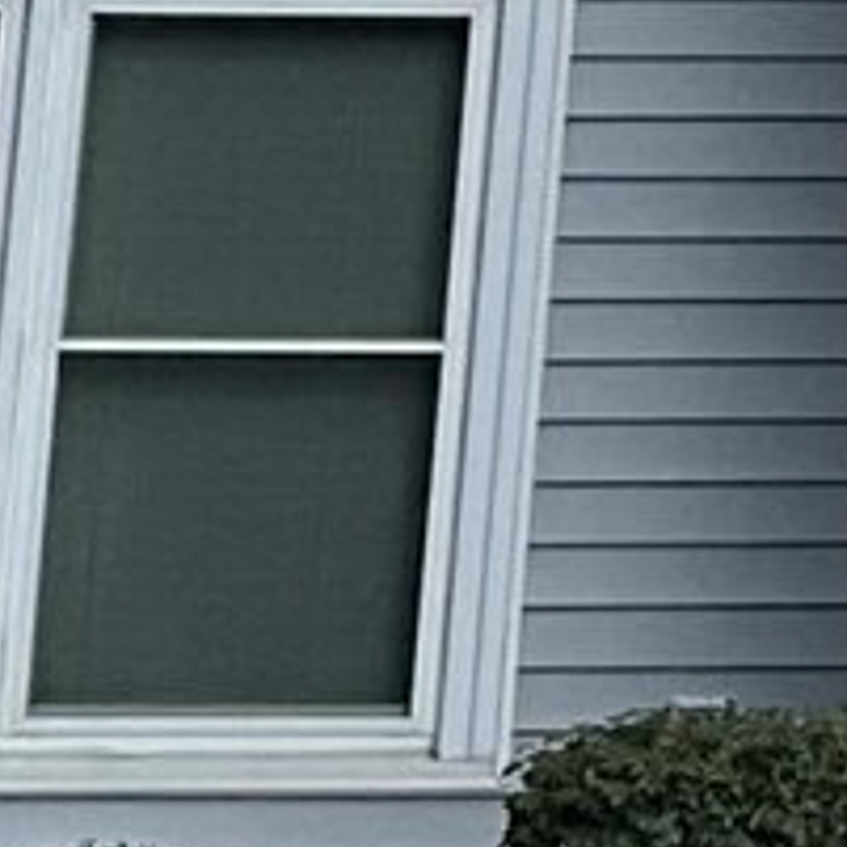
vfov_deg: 6.2
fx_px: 7530
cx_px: 3377
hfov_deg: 5.6
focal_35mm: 272
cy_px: -1112
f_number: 1.8
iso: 25
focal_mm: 3
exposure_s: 1/1121
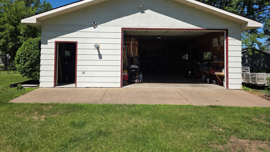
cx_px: 130
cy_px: 51
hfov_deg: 71.9
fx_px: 186
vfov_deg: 43.7
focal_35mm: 26
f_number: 1.7
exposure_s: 1/7333
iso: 80
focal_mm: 6.3
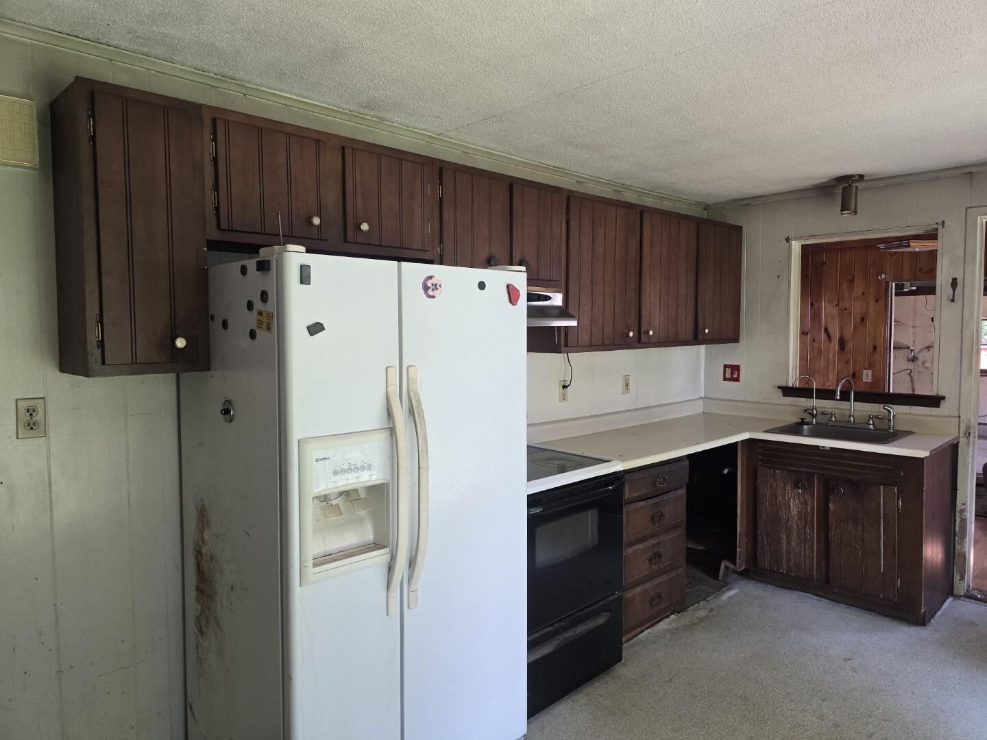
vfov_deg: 58.9
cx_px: 494
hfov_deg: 73.9
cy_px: 370
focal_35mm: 23
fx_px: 656
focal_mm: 6.3
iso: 200
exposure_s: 1/180
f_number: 1.7
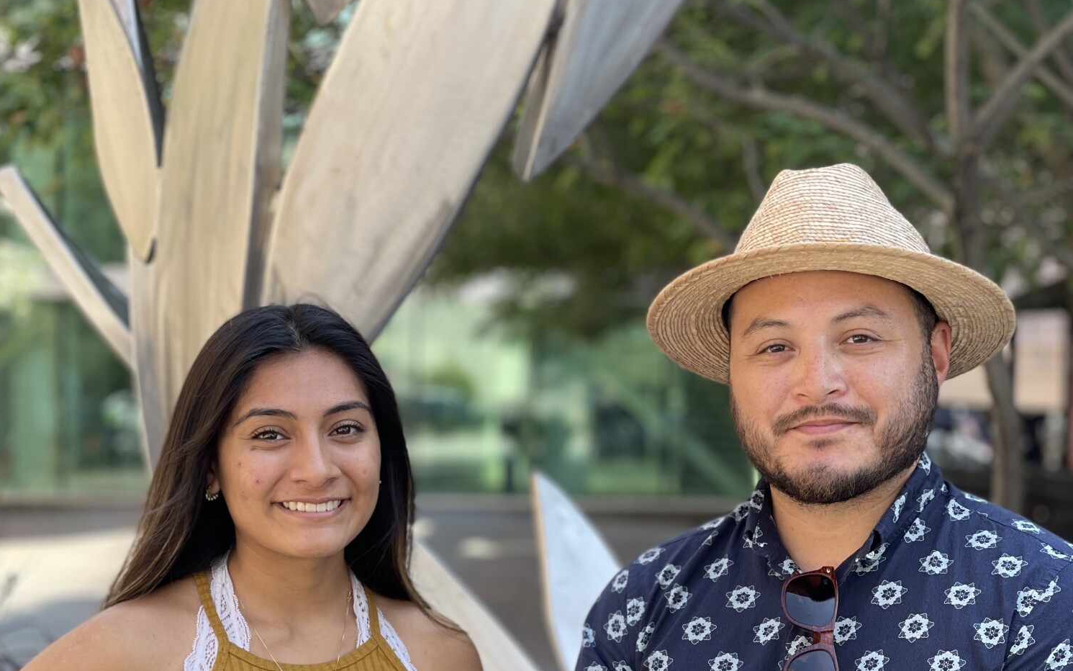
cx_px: 536
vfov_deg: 14.3
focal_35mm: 91
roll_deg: -0.9
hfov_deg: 22.8
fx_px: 2661
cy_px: 554
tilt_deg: -2.8
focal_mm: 7.5
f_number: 2.2
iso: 32
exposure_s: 1/121
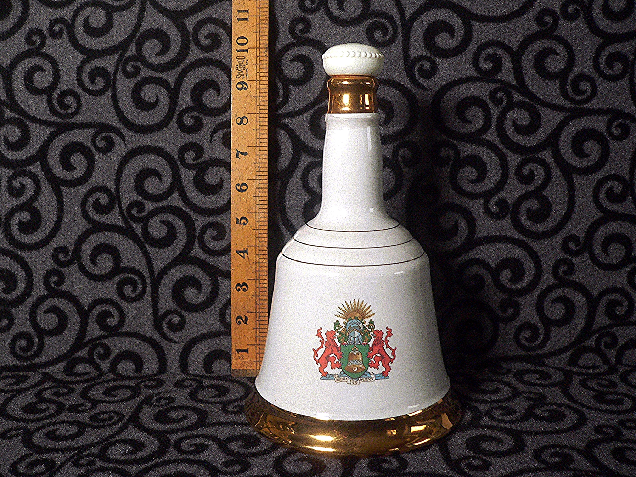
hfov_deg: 51.4
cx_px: 318
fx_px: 661
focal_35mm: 36
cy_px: 238
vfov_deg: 39.7
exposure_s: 1/25
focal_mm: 6
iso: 400
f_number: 2.8
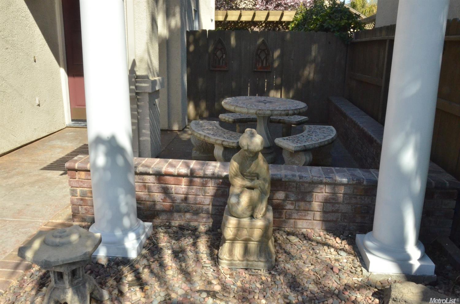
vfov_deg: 43.4
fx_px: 382
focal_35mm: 30
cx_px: 230
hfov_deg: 62.1
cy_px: 152
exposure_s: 1/250
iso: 2000
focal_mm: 20
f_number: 22
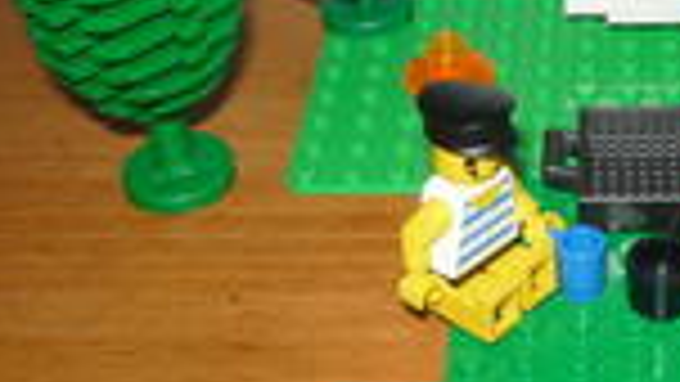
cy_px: 126
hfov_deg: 24.8
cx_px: 621
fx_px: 1497
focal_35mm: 83
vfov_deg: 14.5
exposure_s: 1/30
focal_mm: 5.2
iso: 100
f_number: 4
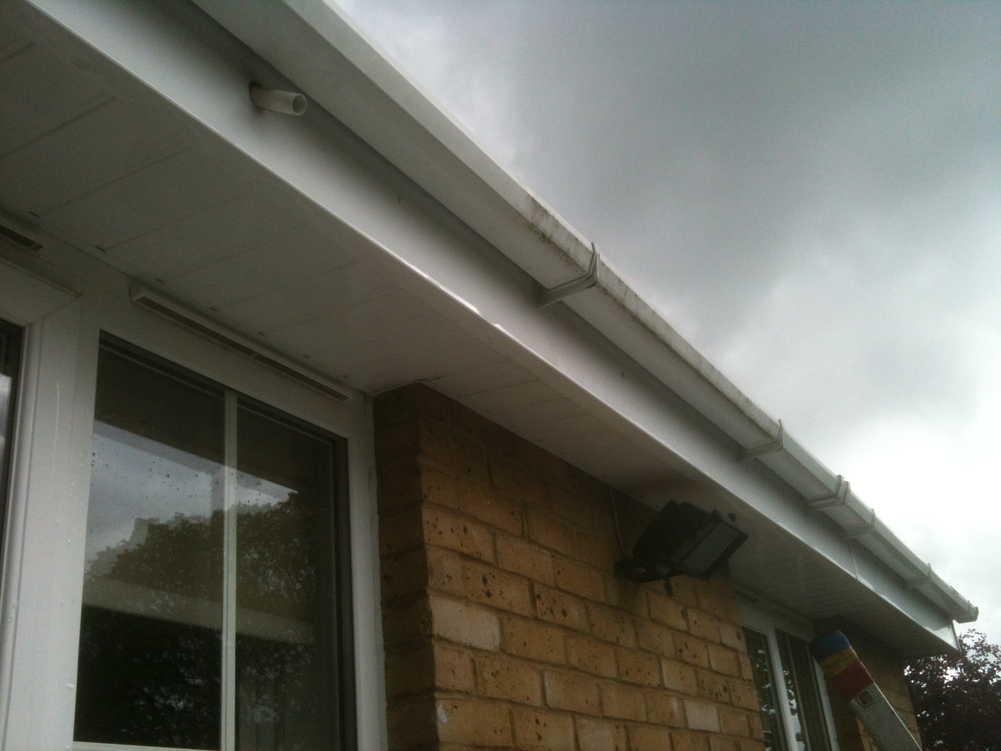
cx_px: 500
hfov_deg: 52.6
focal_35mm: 35
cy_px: 376
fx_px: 1012
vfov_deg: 40.7
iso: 64
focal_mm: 3.85
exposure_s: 1/697
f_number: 2.8
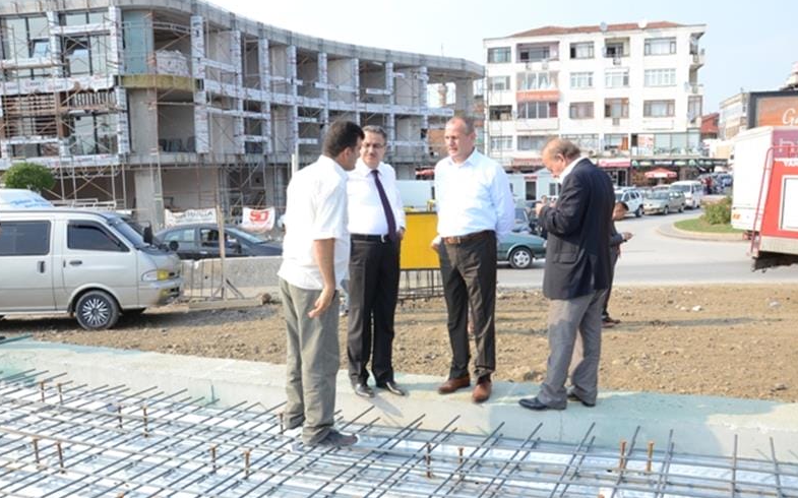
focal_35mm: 28
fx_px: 609
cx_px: 401
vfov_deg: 44.5
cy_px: 265
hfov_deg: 66.5
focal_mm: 18
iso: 500
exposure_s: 1/250
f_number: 9
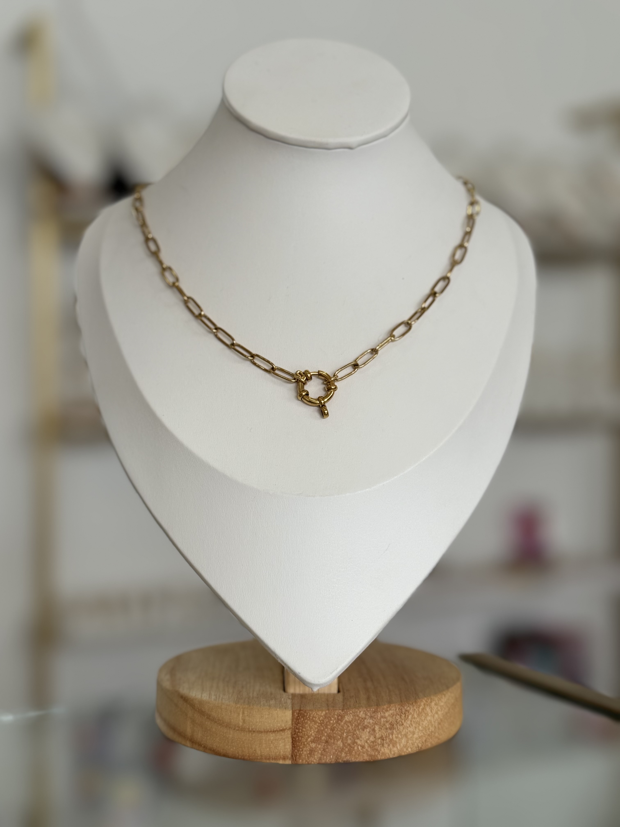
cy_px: 414
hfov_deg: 30.3
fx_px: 1146
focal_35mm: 48
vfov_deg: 39.7
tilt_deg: -1.8
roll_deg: +0.3
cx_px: 310
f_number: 1.78
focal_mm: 6.76
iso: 64
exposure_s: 1/287
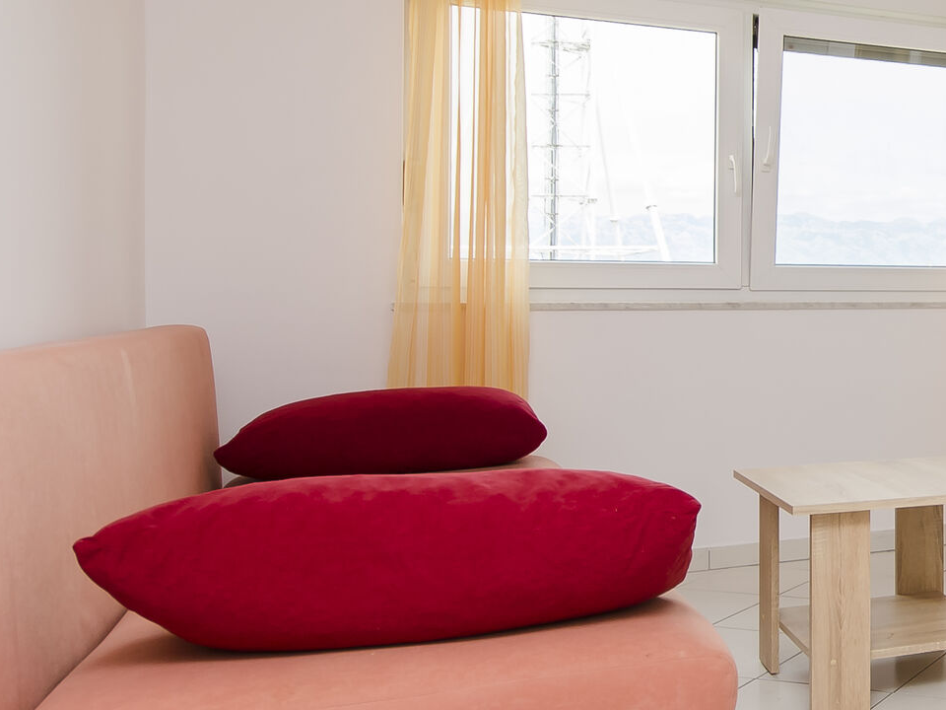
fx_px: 1148
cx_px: 1051
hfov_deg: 37.2
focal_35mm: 42
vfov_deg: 34.3
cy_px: 291
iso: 100
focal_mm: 10
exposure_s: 1/100
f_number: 6.3
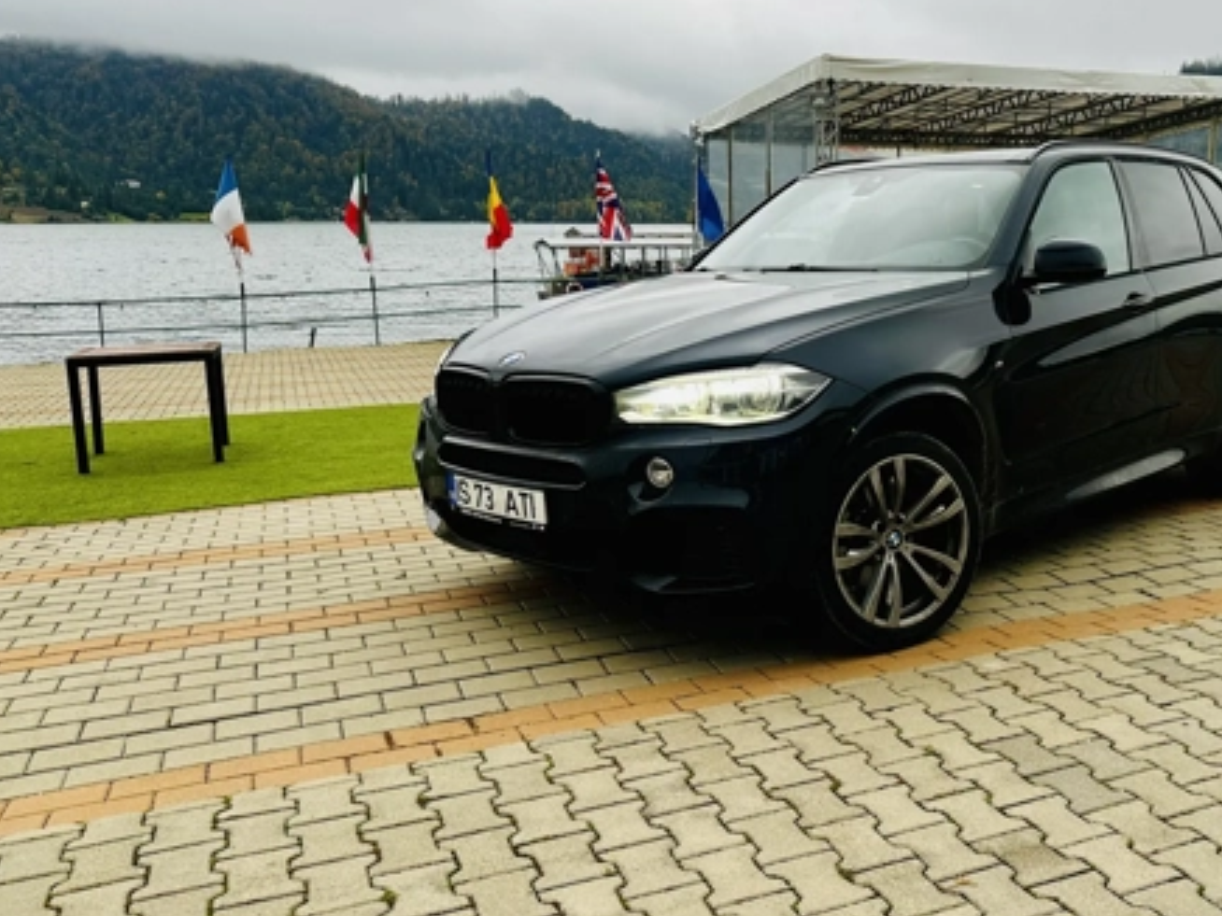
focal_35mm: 33
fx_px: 1165
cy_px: 395
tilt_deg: -8.6
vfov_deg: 42.8
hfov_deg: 54.3
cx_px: 810
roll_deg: +0.3
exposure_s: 1/150
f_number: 1.78
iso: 80
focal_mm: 6.86
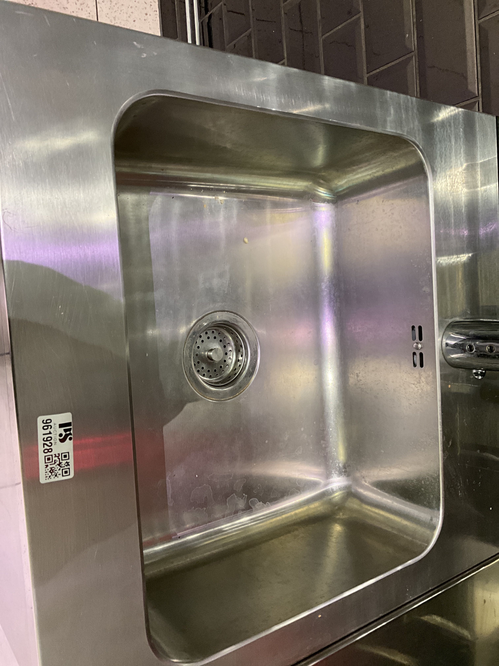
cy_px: 333
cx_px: 250
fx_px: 557
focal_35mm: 29
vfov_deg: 61.7
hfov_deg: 48.2
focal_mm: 3
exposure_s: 1/60
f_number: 1.8
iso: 160
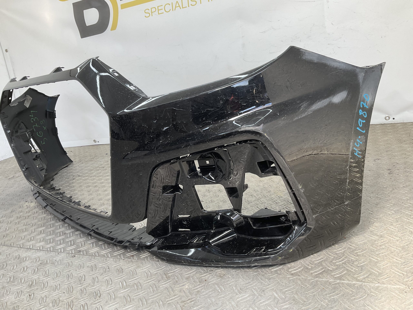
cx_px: 206
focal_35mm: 29
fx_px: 346
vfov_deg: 48.2
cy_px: 155
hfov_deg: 61.7
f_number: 1.8
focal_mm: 3
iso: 16
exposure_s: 1/115
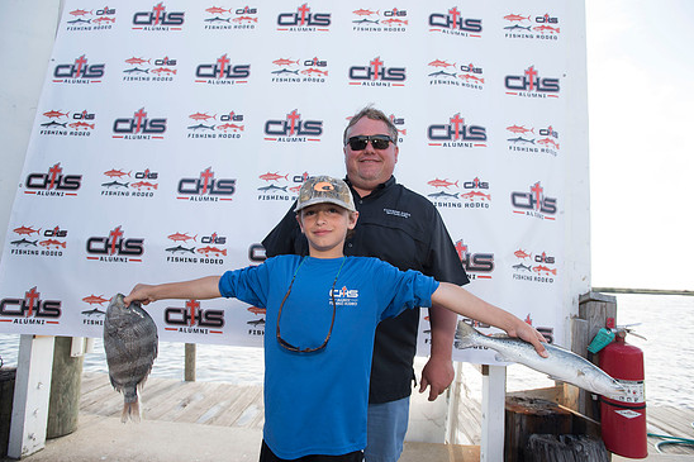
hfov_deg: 90.0
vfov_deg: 67.3
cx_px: 344
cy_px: 242
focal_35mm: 18
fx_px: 347
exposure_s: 1/400
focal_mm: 17
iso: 250
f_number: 4.5
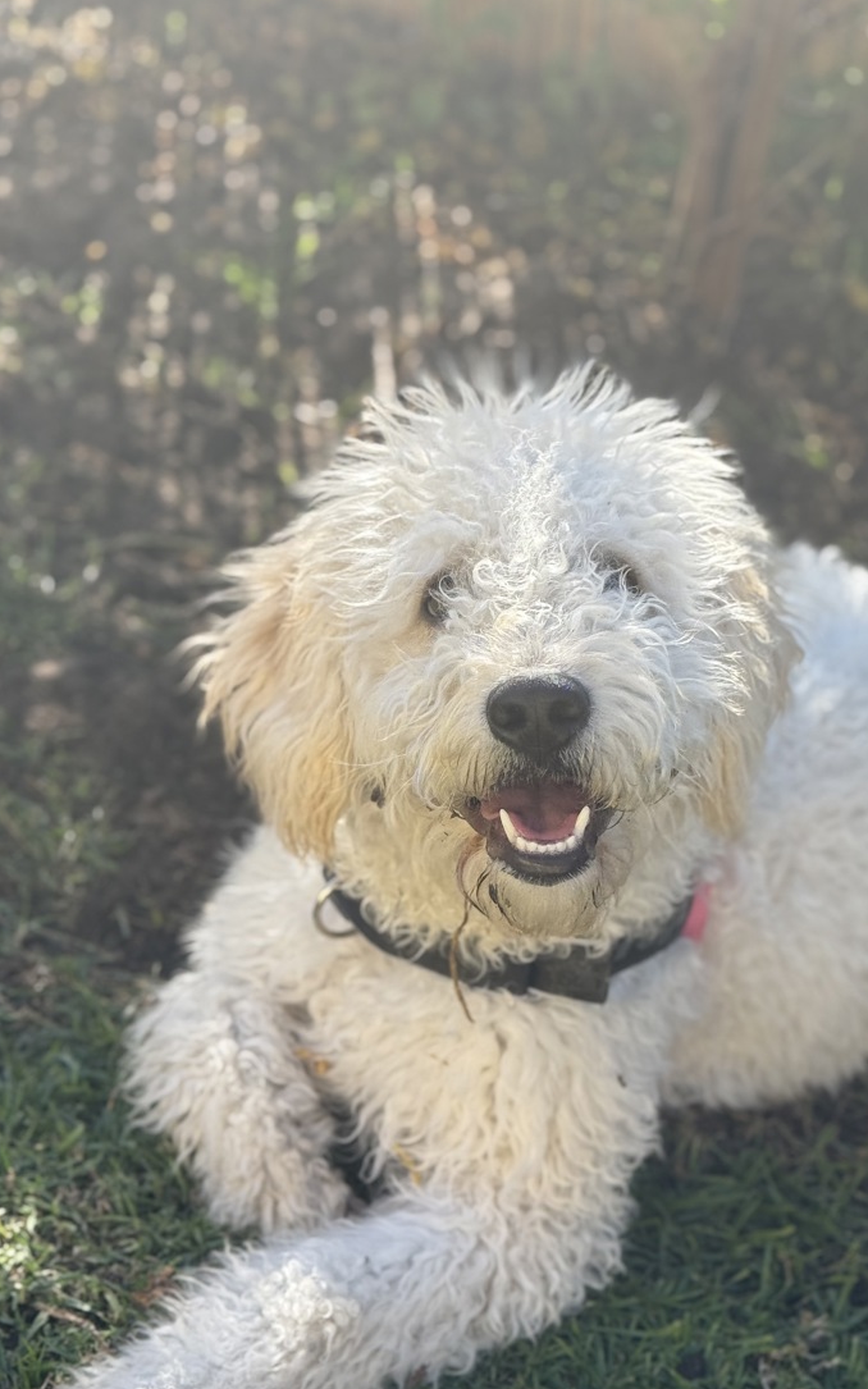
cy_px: 821
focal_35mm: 64
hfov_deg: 20.3
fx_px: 2423
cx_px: 451
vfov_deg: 31.9
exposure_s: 1/1085
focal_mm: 6.76
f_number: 1.78
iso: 64
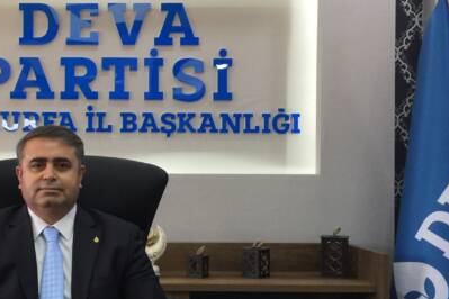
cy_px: 180
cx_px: 81
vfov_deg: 23.3
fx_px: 723
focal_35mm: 58
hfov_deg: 33.4
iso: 64
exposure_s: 1/33
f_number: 2.2
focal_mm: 4.15
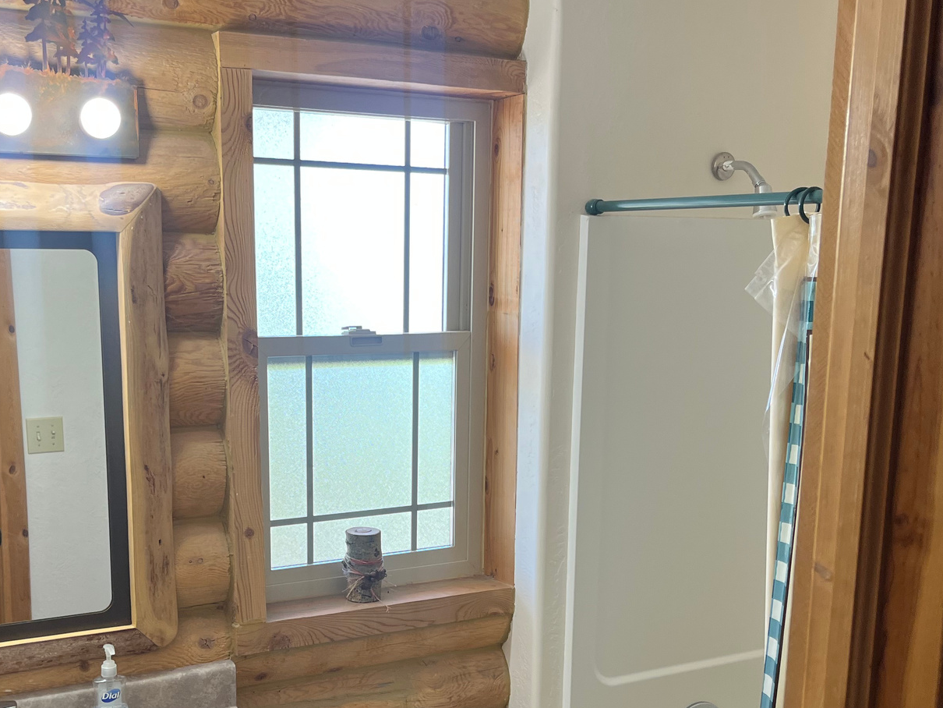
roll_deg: +0.1
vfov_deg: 32.5
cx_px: 394
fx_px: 1199
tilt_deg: -12.4
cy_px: 494
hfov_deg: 42.8
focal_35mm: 44
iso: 80
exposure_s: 1/120
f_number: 1.6
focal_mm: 5.1
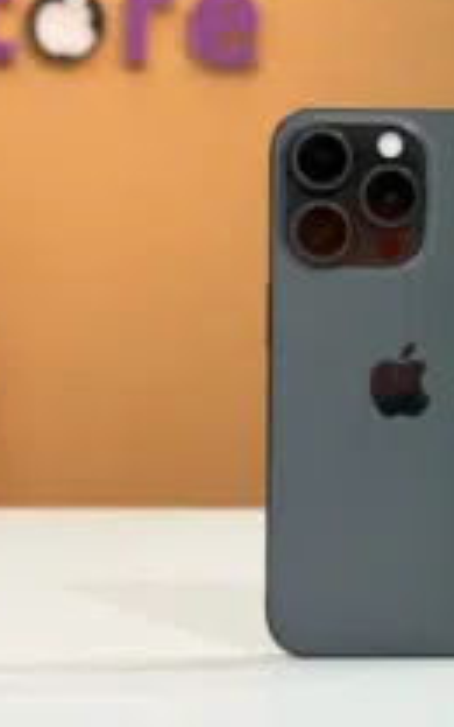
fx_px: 1940
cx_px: 419
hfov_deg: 13.2
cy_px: 311
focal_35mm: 98
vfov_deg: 21.2
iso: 80
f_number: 1.78
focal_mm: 6.76
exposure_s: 1/538
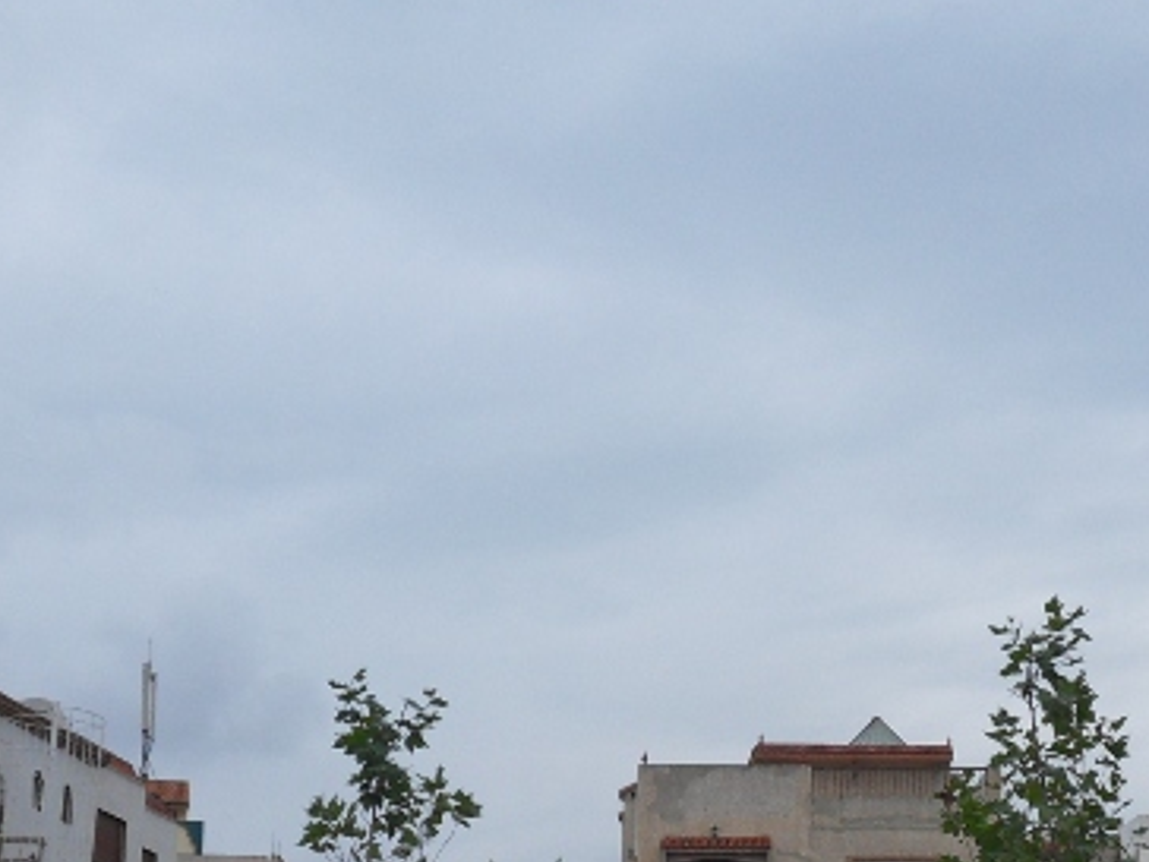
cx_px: 802
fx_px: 2390
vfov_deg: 19.9
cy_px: 829
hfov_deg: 26.8
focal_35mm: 72
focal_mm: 5.6
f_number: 8.2
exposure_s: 1/180
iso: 80
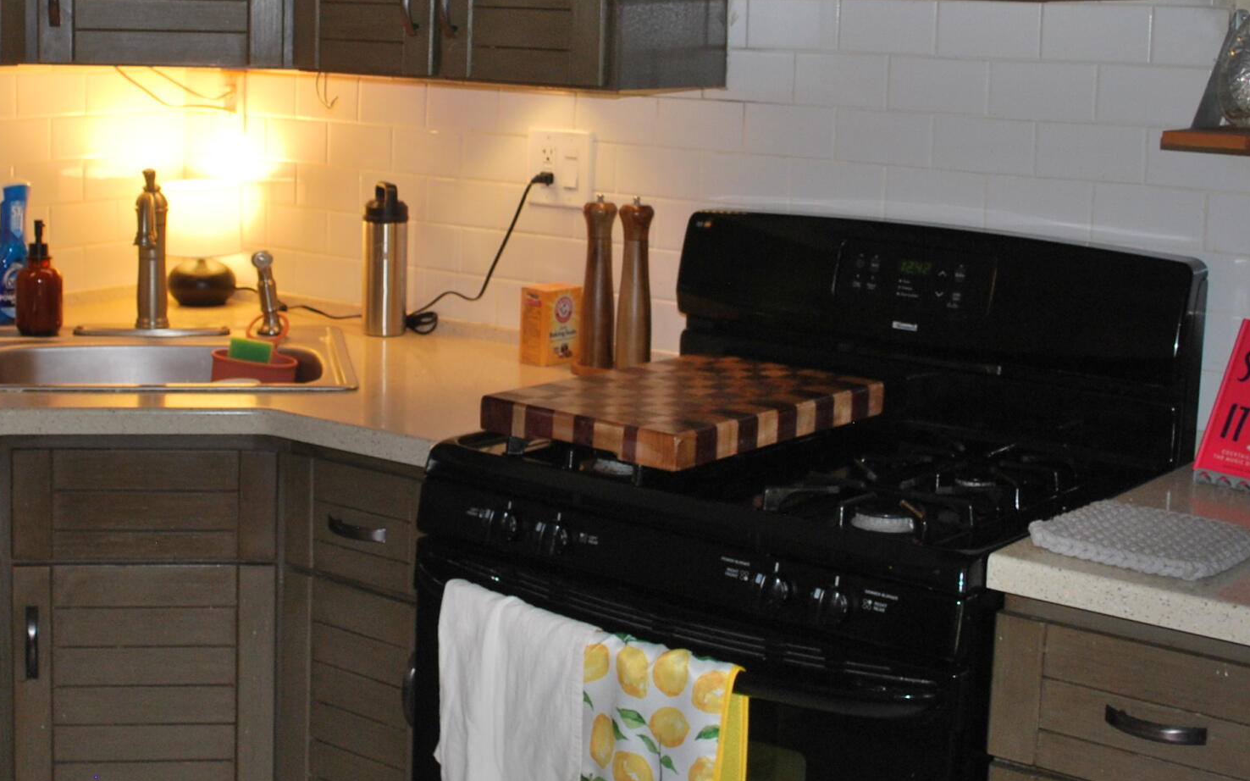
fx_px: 1907
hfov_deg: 36.1
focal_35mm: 56
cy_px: 224
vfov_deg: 23.0
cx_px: 491
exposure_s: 1/60
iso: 200
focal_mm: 18
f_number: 3.5
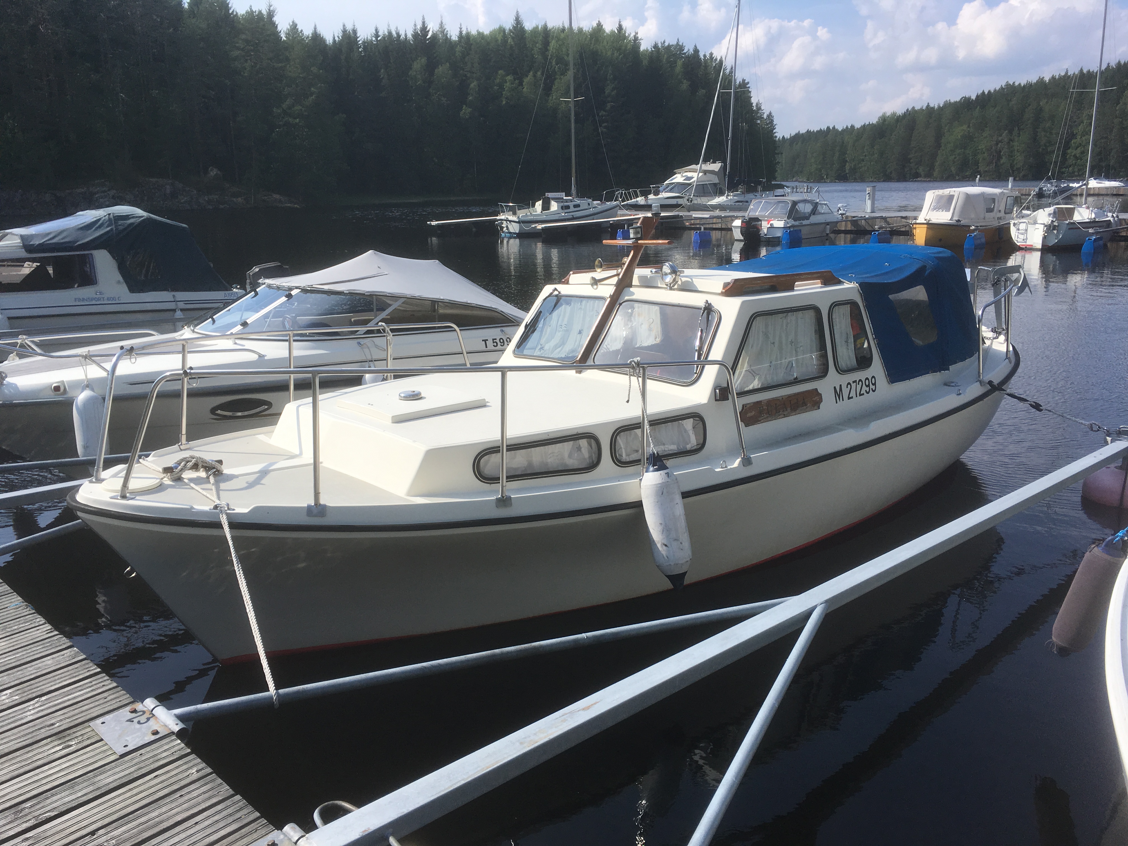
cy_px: 423
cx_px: 564
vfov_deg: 48.2
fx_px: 945
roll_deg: +1.3
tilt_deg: -15.2
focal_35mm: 29
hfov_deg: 61.7
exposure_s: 1/1748
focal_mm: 4.15
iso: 25
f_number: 2.2
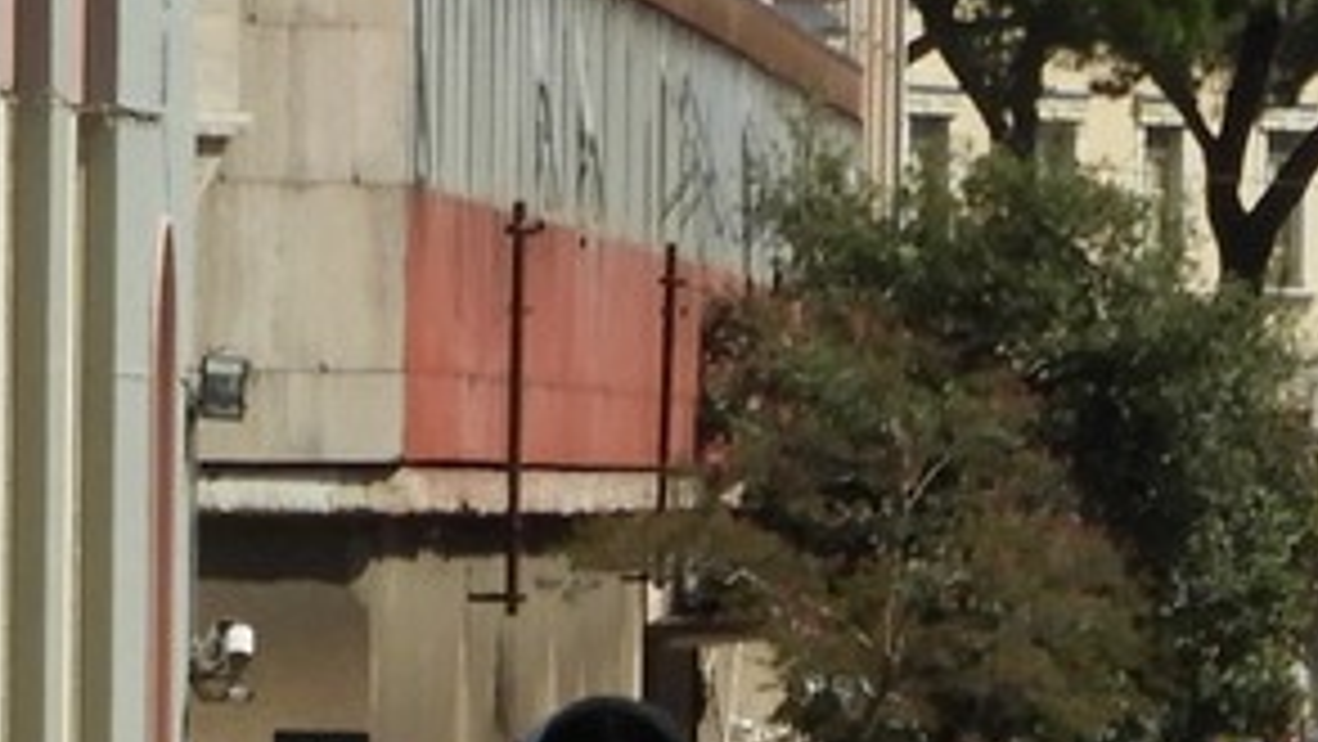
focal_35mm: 569
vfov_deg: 2.1
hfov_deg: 3.8
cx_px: 1156
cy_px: 2257
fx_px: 19891
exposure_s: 1/1000
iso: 100
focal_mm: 15.2
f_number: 4.5
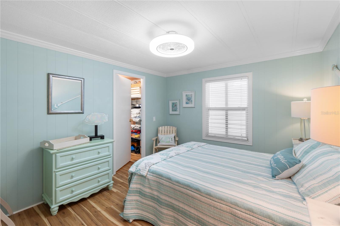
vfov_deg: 77.3
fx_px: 142
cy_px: 113
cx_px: 170
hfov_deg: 100.4
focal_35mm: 15
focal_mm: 10
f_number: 9
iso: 100
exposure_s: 1/2.5
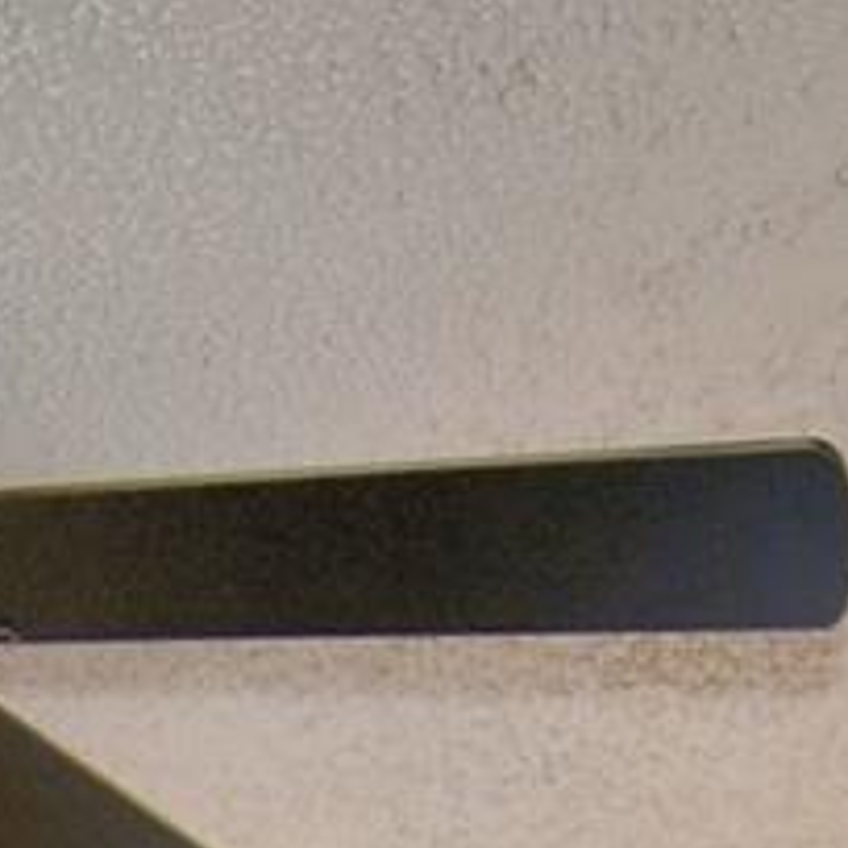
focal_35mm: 100
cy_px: 1941
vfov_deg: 13.5
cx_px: 37
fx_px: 2772
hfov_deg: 17.1
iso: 125
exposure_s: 1/60
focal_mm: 10
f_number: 4.5
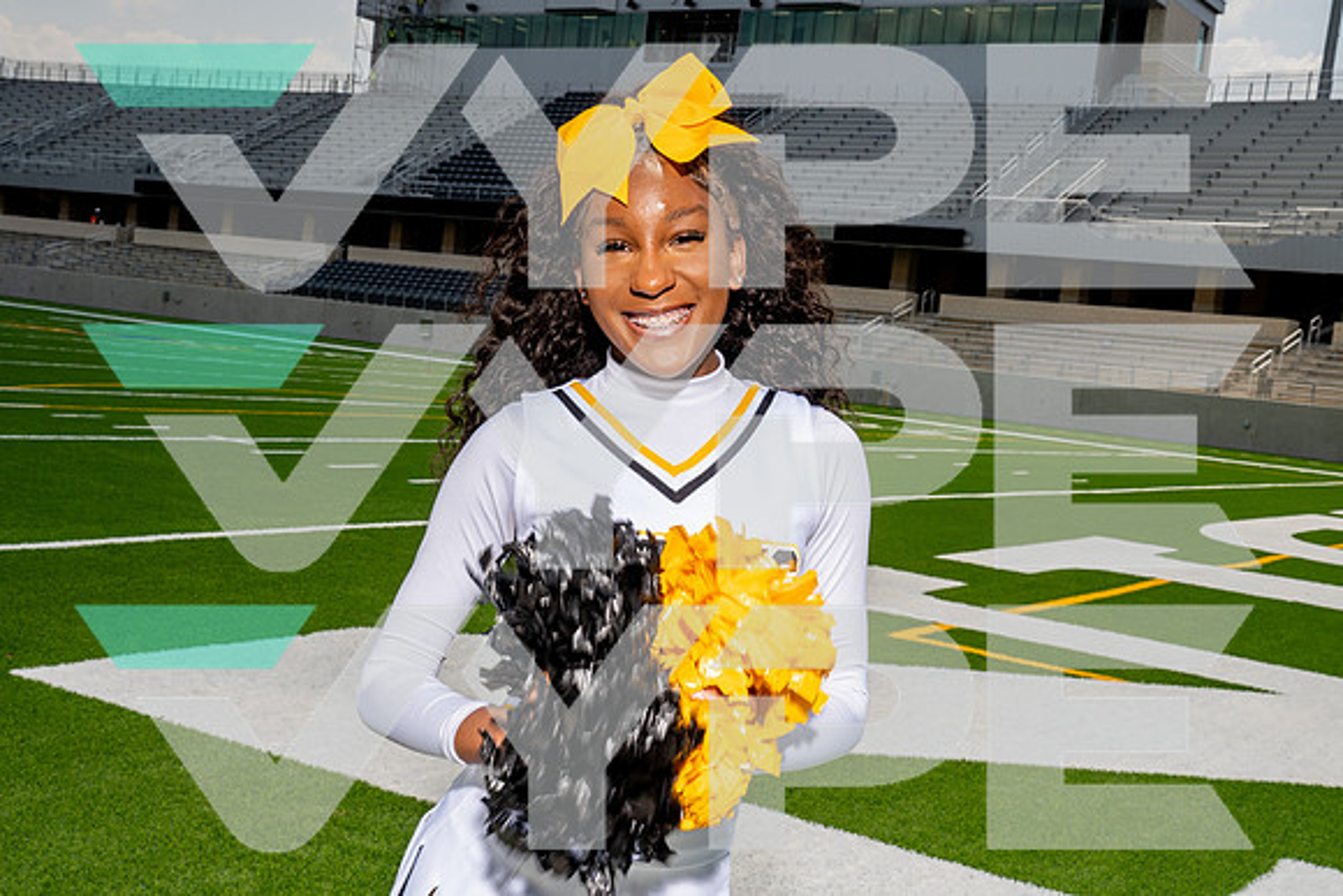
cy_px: 448
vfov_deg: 30.3
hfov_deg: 44.1
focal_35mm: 44
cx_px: 672
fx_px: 1657
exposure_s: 1/250
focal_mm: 41
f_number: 13
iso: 100
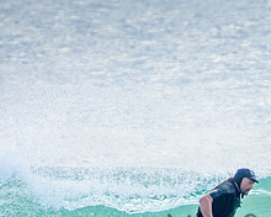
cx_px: 294
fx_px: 11935
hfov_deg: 1.3
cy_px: 223
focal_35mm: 1488
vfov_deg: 1.0
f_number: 5.6
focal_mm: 400
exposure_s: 1/2000
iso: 720
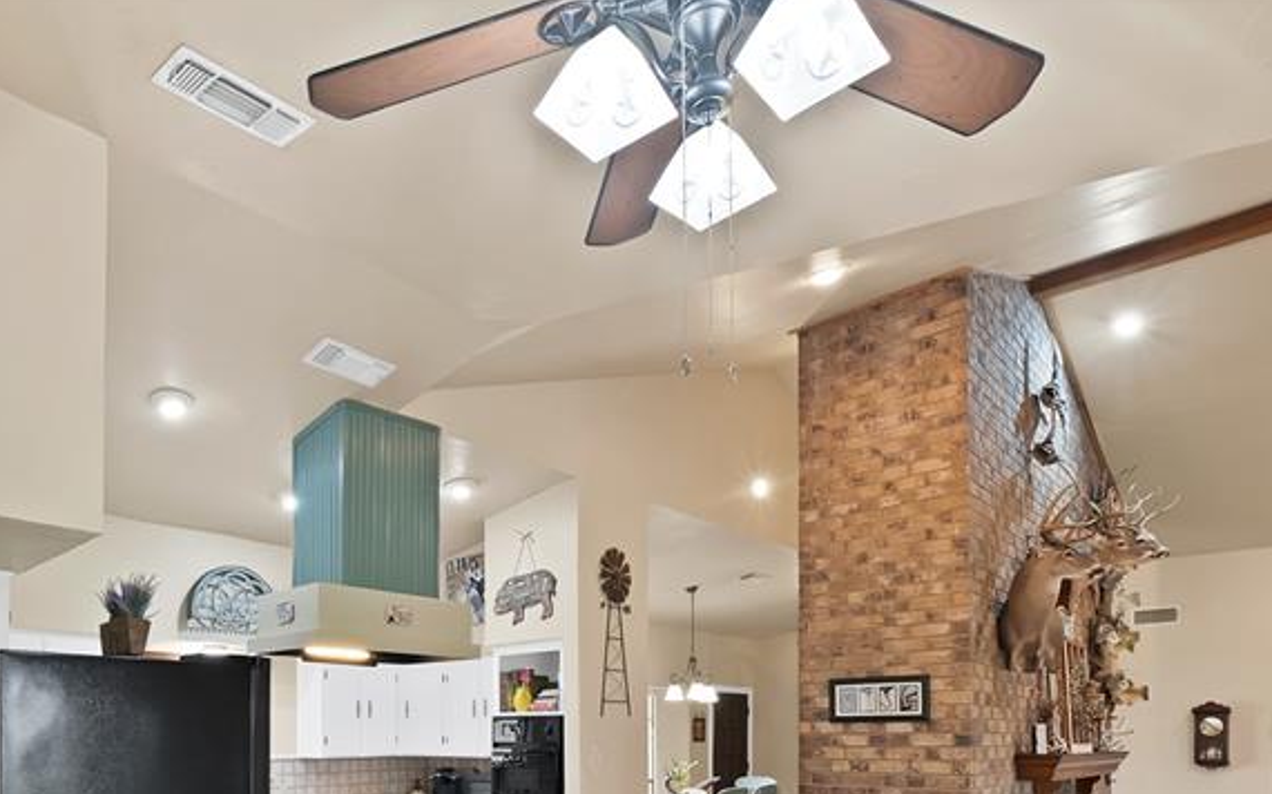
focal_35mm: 22
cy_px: 749
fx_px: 763
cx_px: 455
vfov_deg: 47.9
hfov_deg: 77.8
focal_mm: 12
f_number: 9
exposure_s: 1
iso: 640
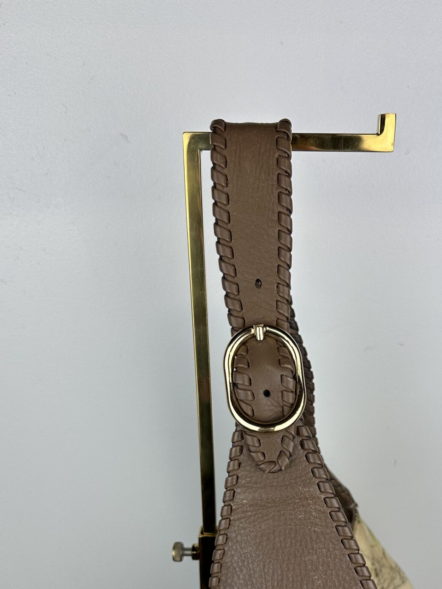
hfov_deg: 36.4
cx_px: 300
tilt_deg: -26.2
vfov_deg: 46.0
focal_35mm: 39
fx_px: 664
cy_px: 449
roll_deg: -1.4
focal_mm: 6.86
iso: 80
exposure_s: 1/450
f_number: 1.78
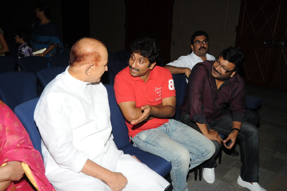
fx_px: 271
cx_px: 144
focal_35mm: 34
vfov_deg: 38.9
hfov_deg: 55.8
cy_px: 96
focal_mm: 34
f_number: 8
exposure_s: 1/125
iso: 200
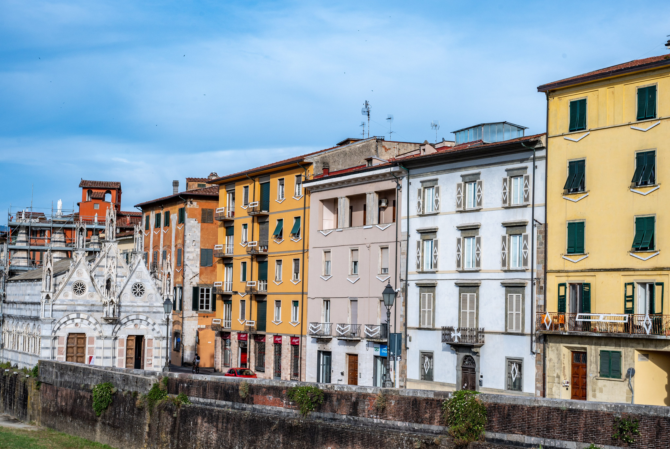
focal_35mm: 54
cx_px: 363
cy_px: 248
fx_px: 1013
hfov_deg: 36.6
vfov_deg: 25.0
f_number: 11
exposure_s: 1/400
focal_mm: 49
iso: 100
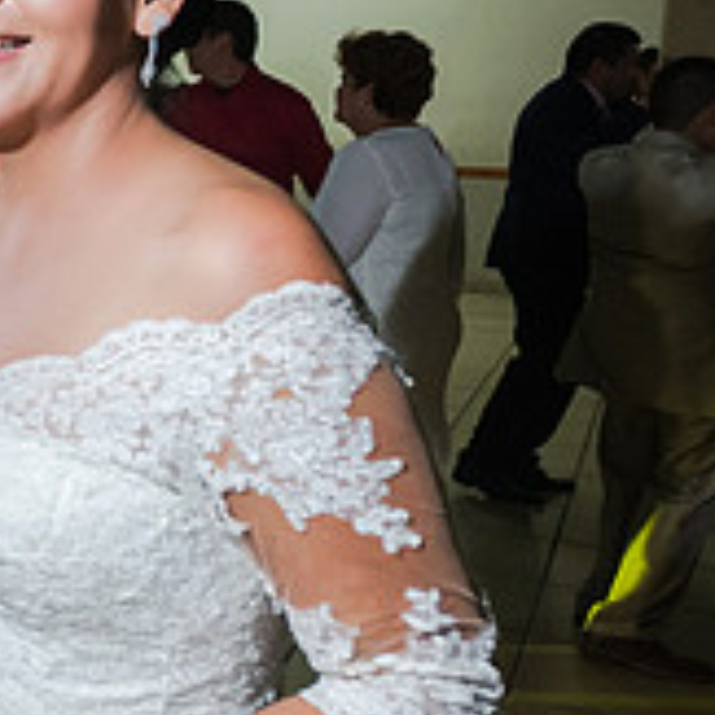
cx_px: -459
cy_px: 254
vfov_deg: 29.9
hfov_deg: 22.4
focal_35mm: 57
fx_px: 1332
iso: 1600
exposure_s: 1/100
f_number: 4
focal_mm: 17
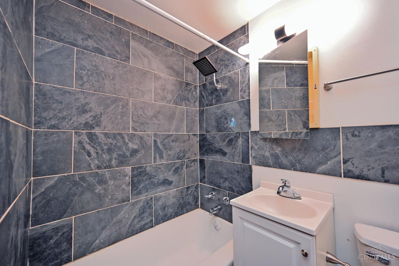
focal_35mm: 14
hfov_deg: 104.3
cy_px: 133
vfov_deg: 81.2
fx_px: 155
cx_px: 200
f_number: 4
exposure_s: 1/60
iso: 800
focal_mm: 14
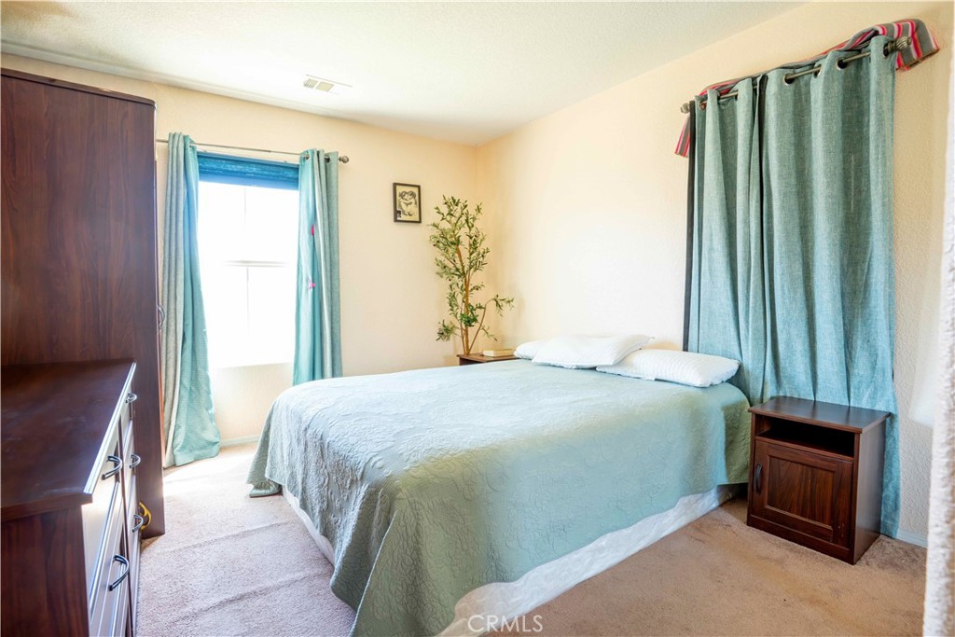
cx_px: 478
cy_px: 318
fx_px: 451
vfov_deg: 70.5
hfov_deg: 93.3
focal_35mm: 17
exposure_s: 1/6
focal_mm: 17
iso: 500
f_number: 9
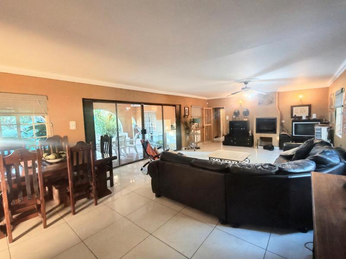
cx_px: 173
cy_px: 130
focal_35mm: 16
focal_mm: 1.96
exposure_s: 1/20
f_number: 2.2
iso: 250
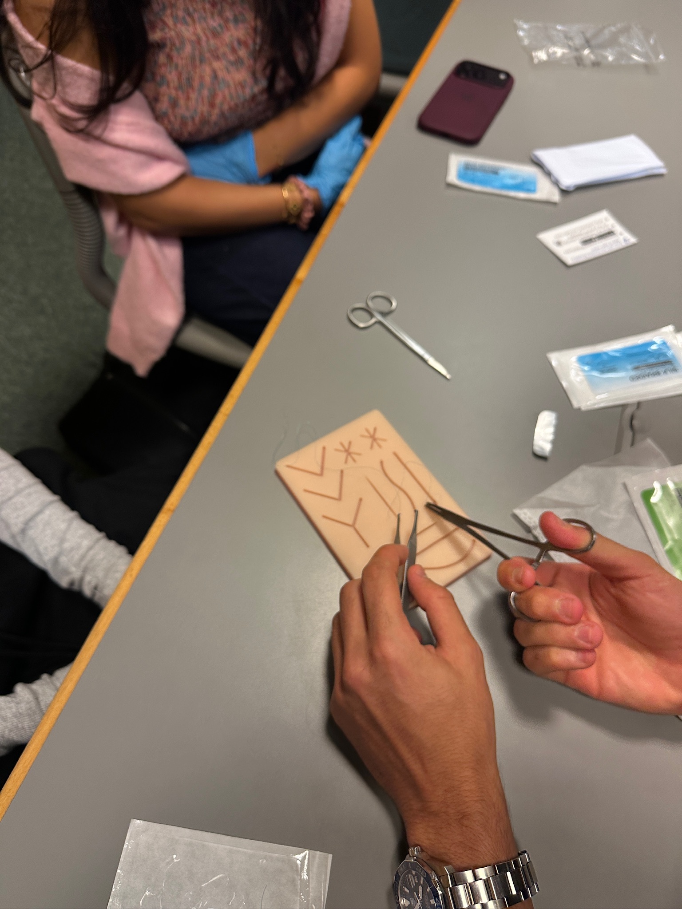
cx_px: 341
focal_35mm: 24
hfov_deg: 56.8
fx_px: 630
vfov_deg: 71.6
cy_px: 454
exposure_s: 1/120
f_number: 1.78
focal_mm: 6.86
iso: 125
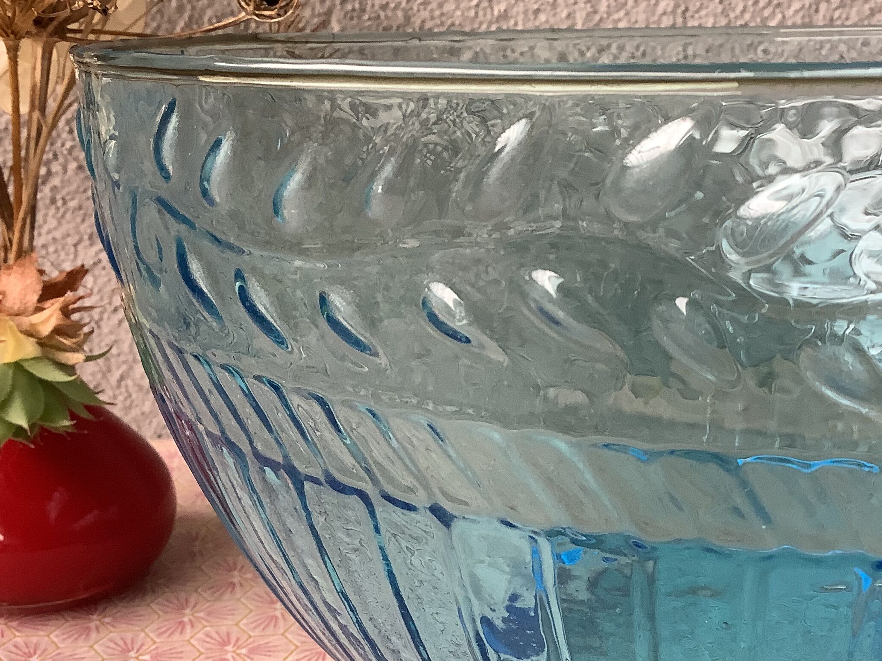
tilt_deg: -13.0
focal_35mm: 49
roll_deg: +0.5
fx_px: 1249
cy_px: 341
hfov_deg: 38.6
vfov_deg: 29.7
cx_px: 557
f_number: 2.4
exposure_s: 1/100
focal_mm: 3.3
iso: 80
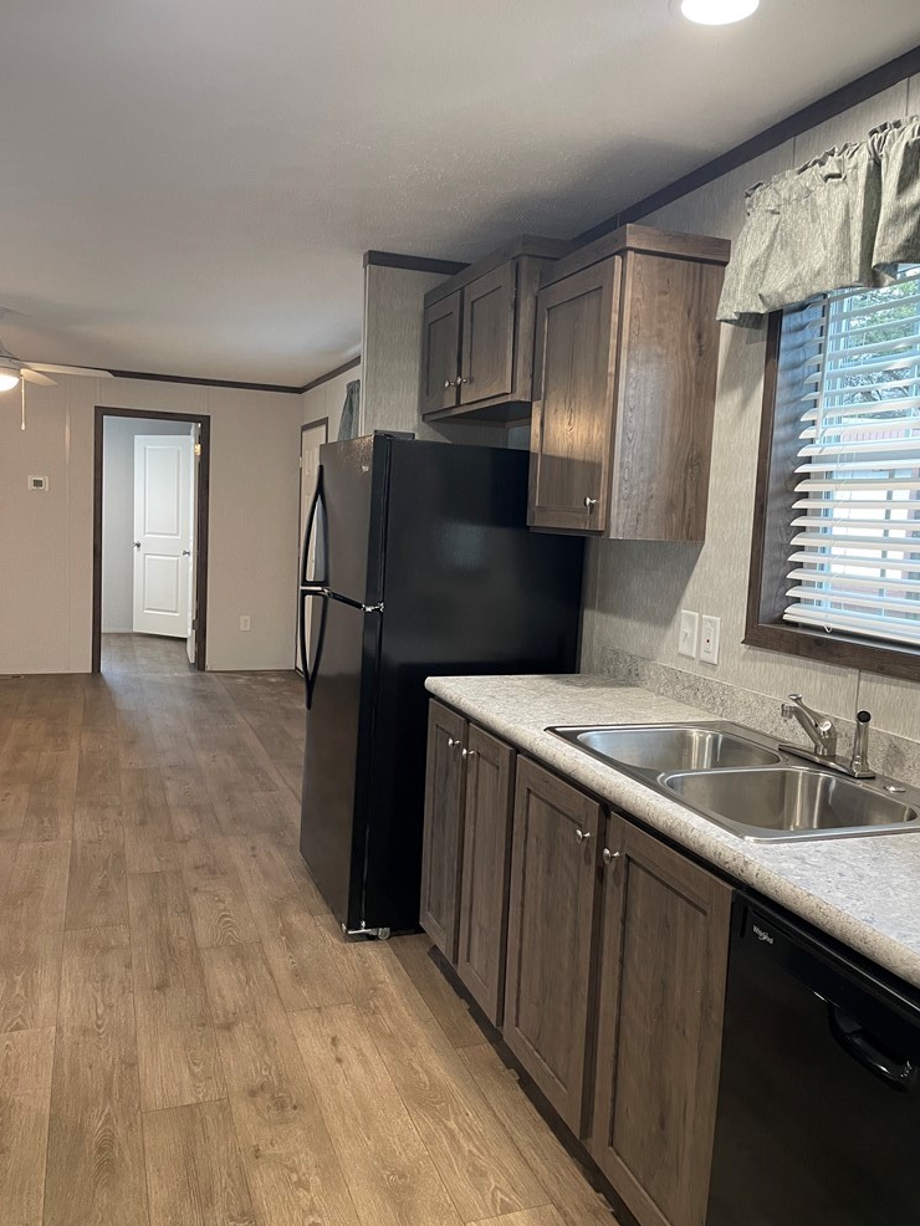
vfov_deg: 65.3
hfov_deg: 51.4
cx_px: 475
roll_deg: -2.6
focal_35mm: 27
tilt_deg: -5.5
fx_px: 956
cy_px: 598
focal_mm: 4.2
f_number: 1.6
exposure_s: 1/60
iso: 200
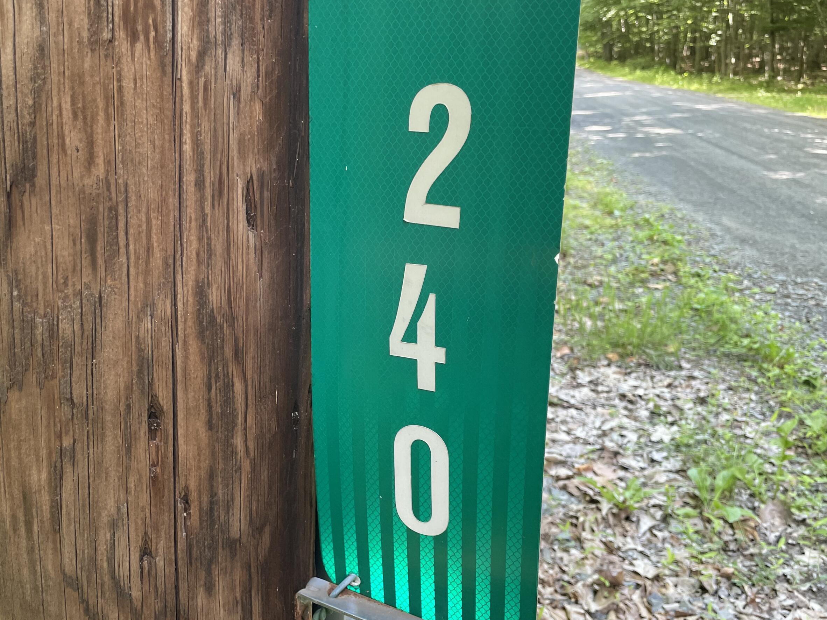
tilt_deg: -17.8
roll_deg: -2.1
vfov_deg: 42.9
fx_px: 788
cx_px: 351
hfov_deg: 55.1
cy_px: 318
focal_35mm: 33
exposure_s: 1/121
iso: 100
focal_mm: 4.2
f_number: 1.6
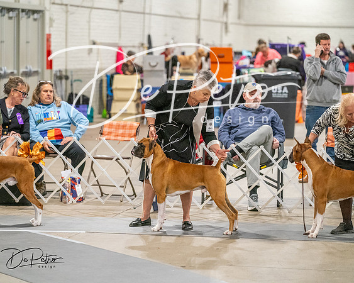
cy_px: 142
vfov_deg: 10.1
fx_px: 1604
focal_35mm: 153
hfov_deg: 12.6
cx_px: 177
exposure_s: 1/250
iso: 6400
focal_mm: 136
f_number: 3.5
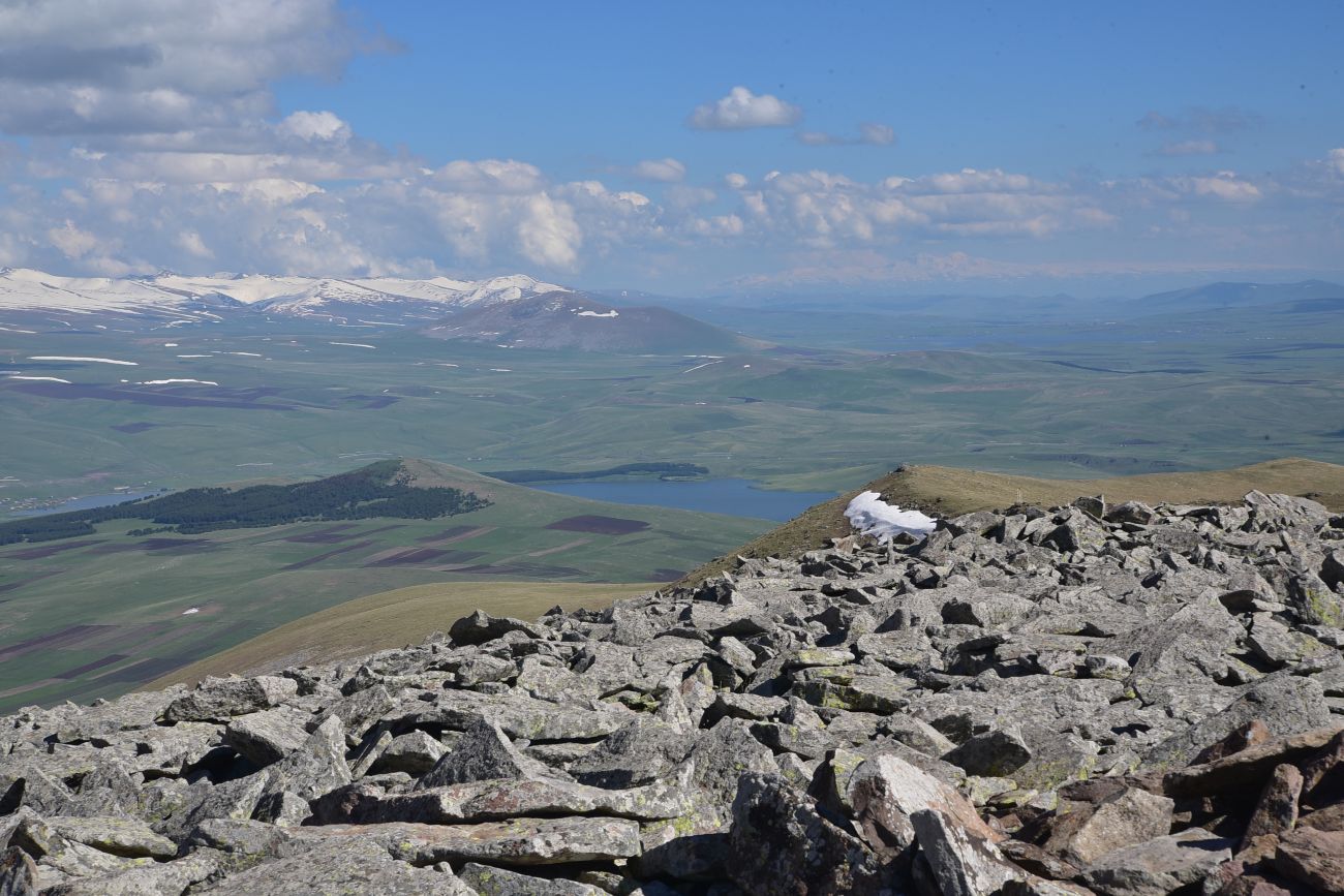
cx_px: 672
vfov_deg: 27.0
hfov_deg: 39.6
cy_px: 448
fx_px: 1867
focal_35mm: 50
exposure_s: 1/125
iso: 160
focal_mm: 50
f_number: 18
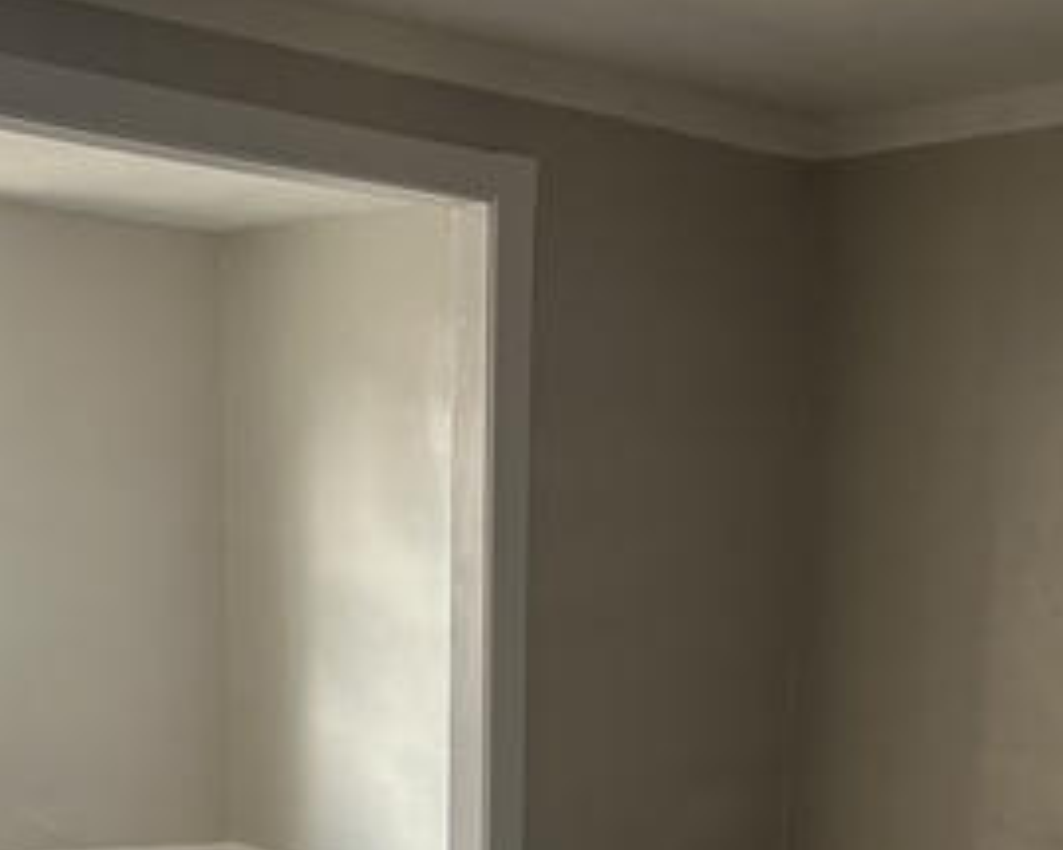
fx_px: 1981
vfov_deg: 22.6
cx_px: 741
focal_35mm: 63
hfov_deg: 29.7
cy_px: 973
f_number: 1.5
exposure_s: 1/83
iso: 125
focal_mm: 5.7
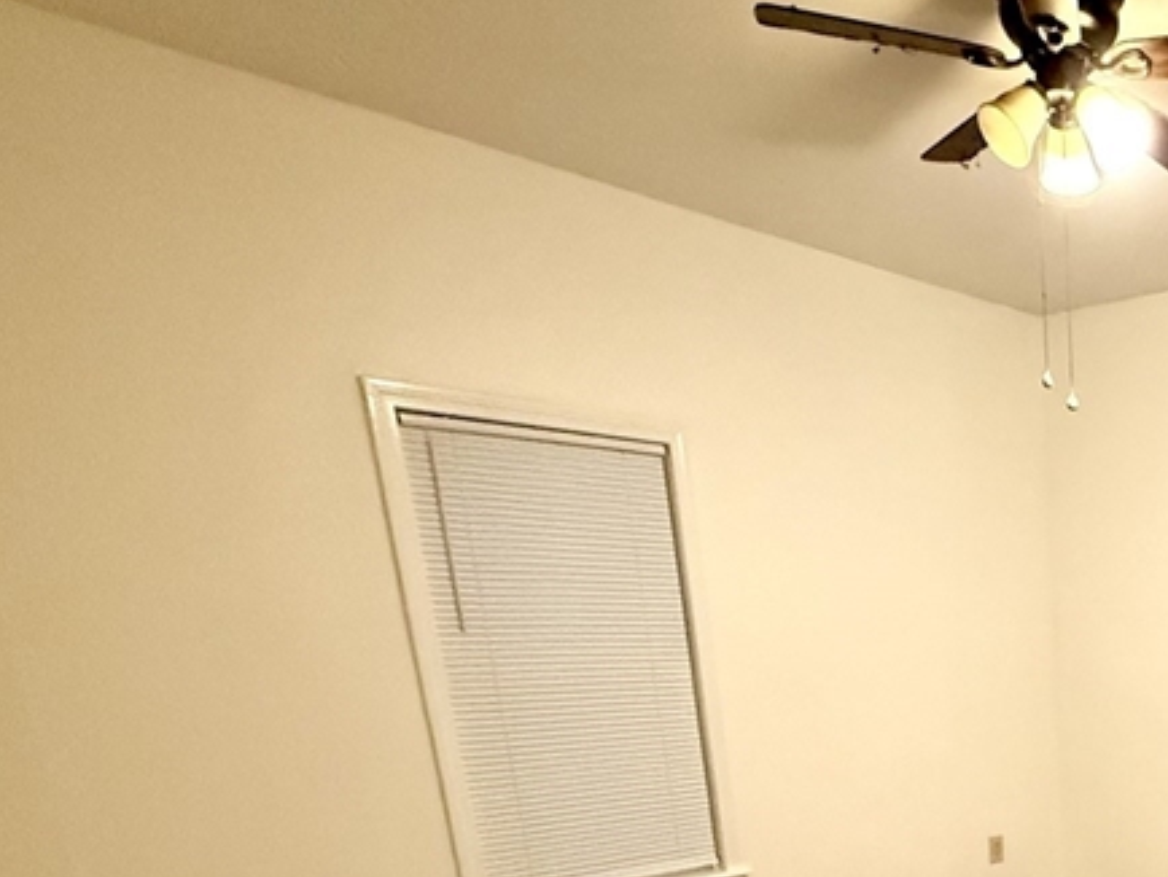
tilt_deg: -16.2
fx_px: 1114
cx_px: 1265
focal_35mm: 33
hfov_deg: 43.7
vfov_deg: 37.0
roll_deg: -1.0
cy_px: 939
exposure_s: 1/40
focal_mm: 2.22
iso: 1000
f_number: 2.2
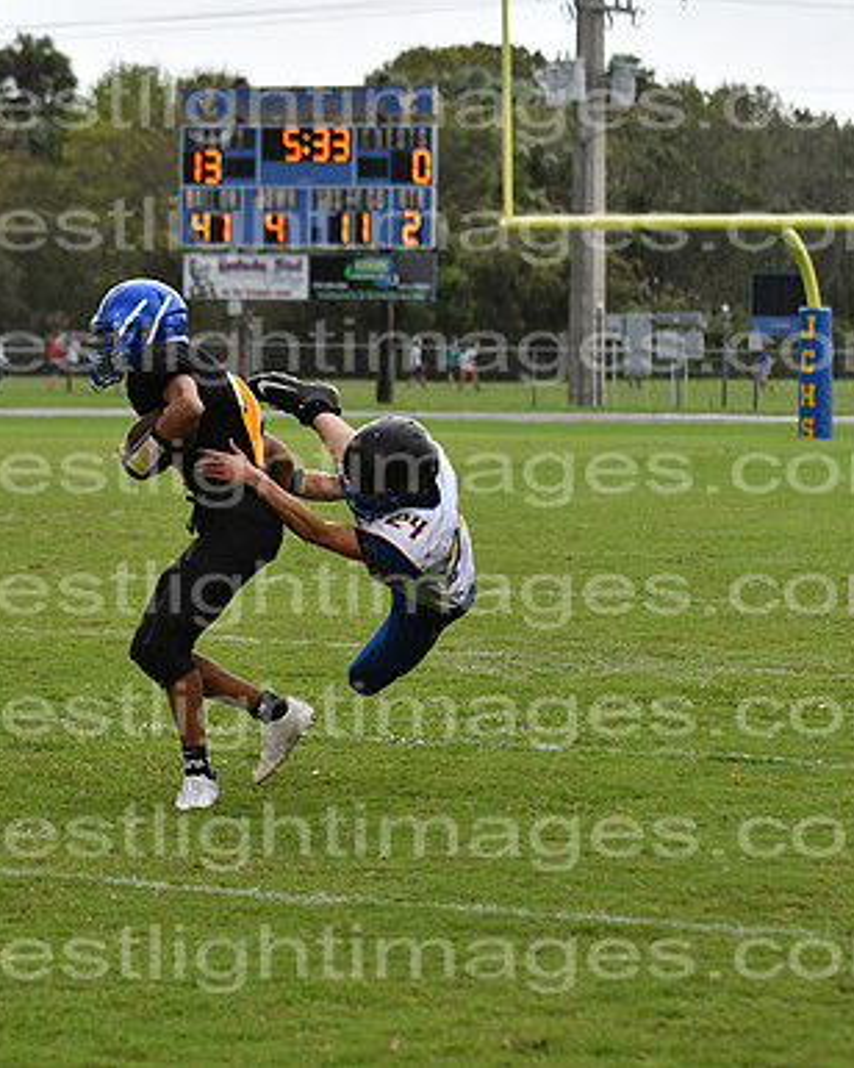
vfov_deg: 6.5
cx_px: 305
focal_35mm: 297
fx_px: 9383
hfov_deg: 5.2
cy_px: 534
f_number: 3.5
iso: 1000
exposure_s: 1/2500
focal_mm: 140
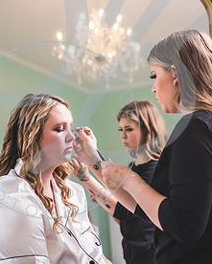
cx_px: 94
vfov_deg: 18.8
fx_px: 792
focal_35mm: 101
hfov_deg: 15.2
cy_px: 57
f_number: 2.8
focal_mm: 66
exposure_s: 1/125
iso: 100
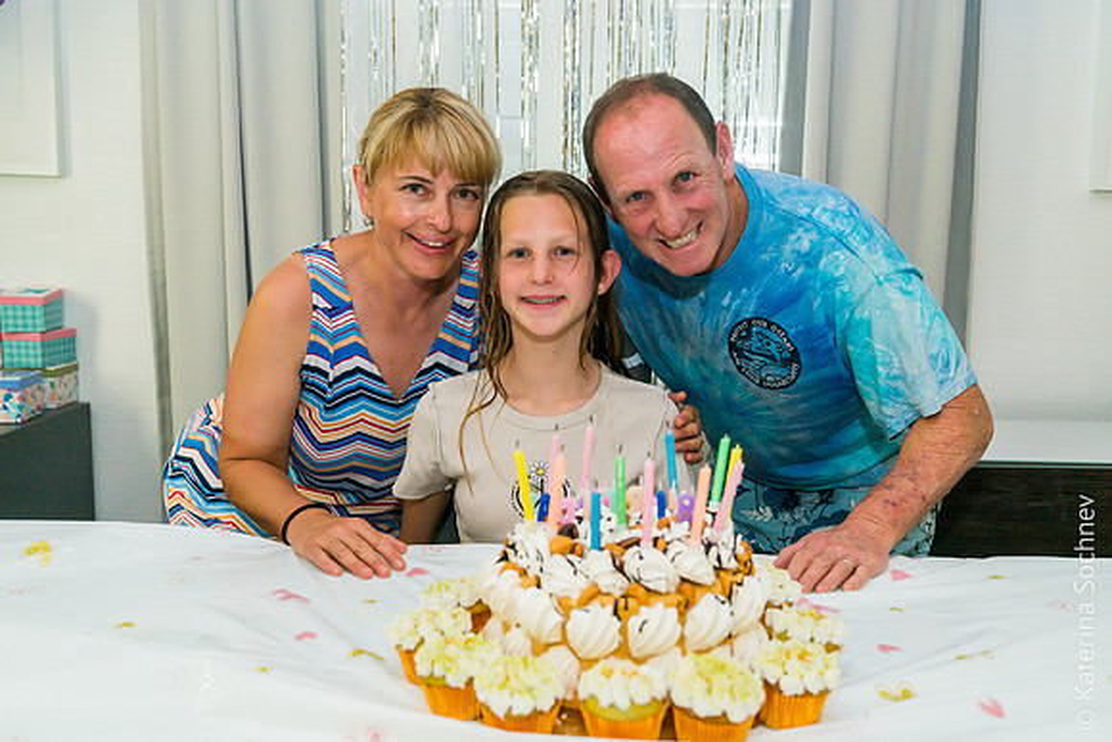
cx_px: 586
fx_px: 1107
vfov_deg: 37.0
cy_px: 391
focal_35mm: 36
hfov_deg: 53.3
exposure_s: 1/250
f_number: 4.5
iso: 5000
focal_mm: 34
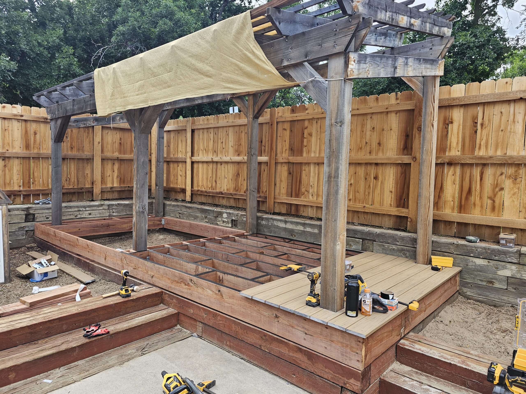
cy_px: 197
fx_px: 349
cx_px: 263
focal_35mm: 23
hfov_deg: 73.9
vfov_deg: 58.9
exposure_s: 1/120
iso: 20
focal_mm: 6.3
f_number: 1.7
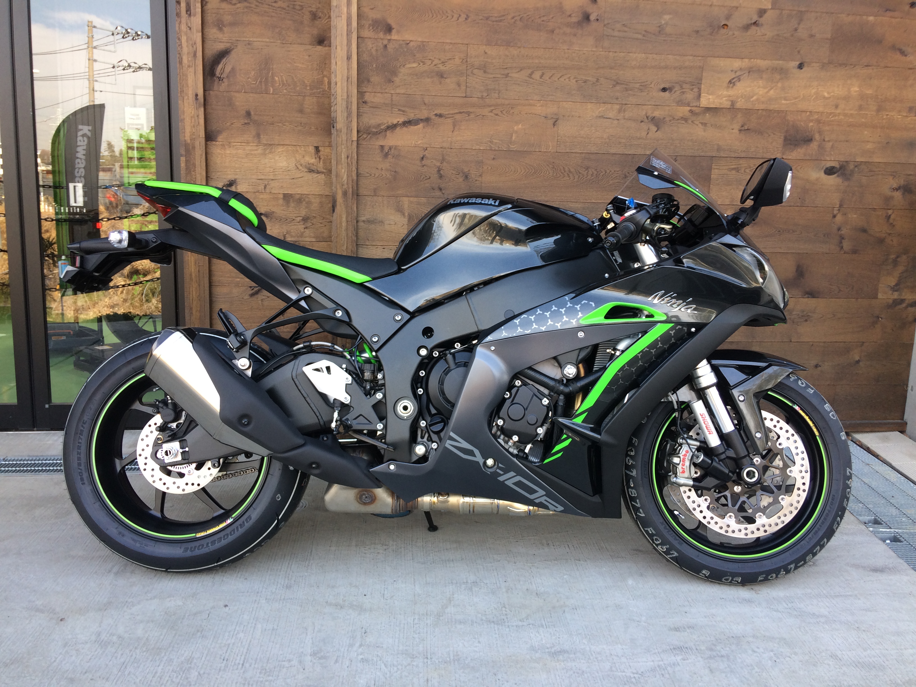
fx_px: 767
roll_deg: -0.3
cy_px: 344
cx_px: 458
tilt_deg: -16.1
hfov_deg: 61.7
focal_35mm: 29
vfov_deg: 48.2
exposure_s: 1/120
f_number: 2.2
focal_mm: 4.15
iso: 40
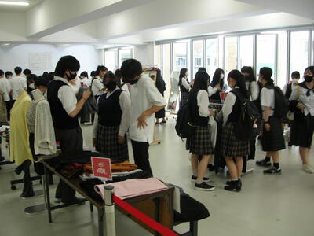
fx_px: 317
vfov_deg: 40.7
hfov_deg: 52.6
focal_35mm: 35
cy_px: 118
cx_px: 157
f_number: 2.8
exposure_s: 1/10.5
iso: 50
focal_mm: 5.8
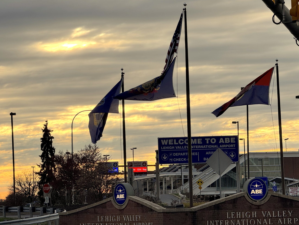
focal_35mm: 140
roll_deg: +0.9
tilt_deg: +4.6
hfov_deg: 14.1
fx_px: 1209
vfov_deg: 10.6
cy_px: 124
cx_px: 150
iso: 50
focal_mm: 15.66
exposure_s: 1/850
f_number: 2.8
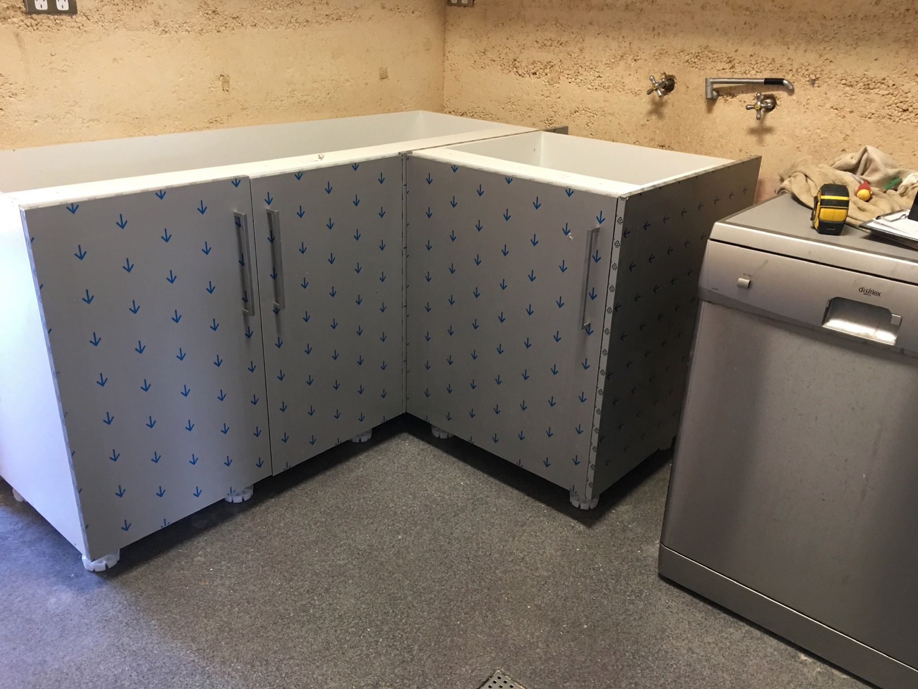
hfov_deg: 61.7
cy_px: 344
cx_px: 459
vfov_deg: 48.2
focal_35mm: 29
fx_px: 769
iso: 80
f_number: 2.2
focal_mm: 4.15
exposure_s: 1/17
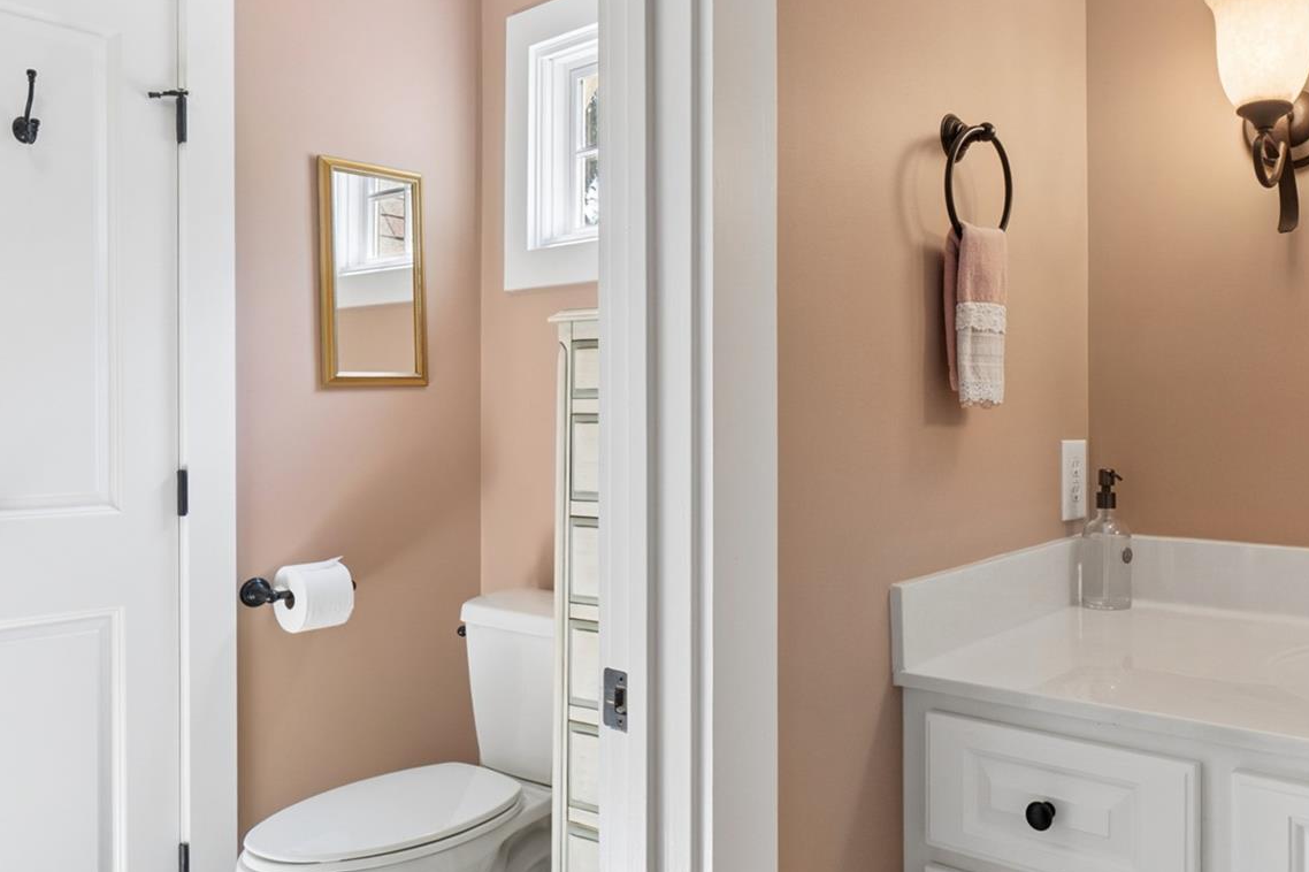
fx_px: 981
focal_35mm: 27
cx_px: 863
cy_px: 430
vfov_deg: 47.9
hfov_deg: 65.8
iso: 500
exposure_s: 1/30
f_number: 7.1
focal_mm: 10
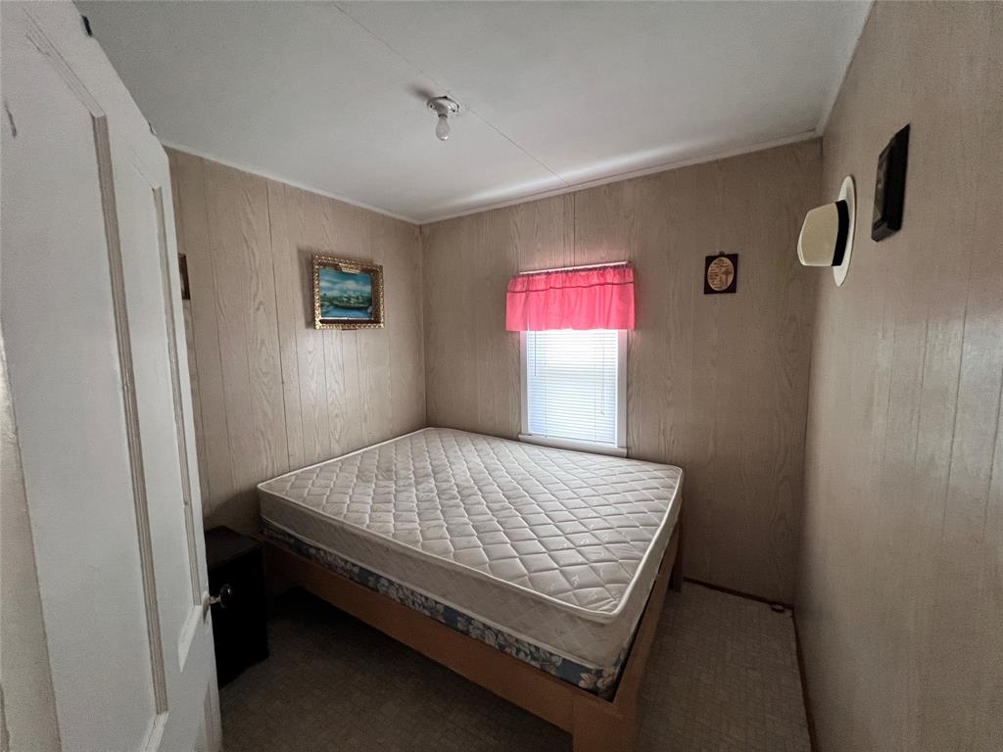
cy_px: 376
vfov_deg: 89.9
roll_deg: +1.3
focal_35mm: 13
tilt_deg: -6.5
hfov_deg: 106.2
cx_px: 502
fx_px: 377
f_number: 1.8
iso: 400
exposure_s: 1/60
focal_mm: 1.57
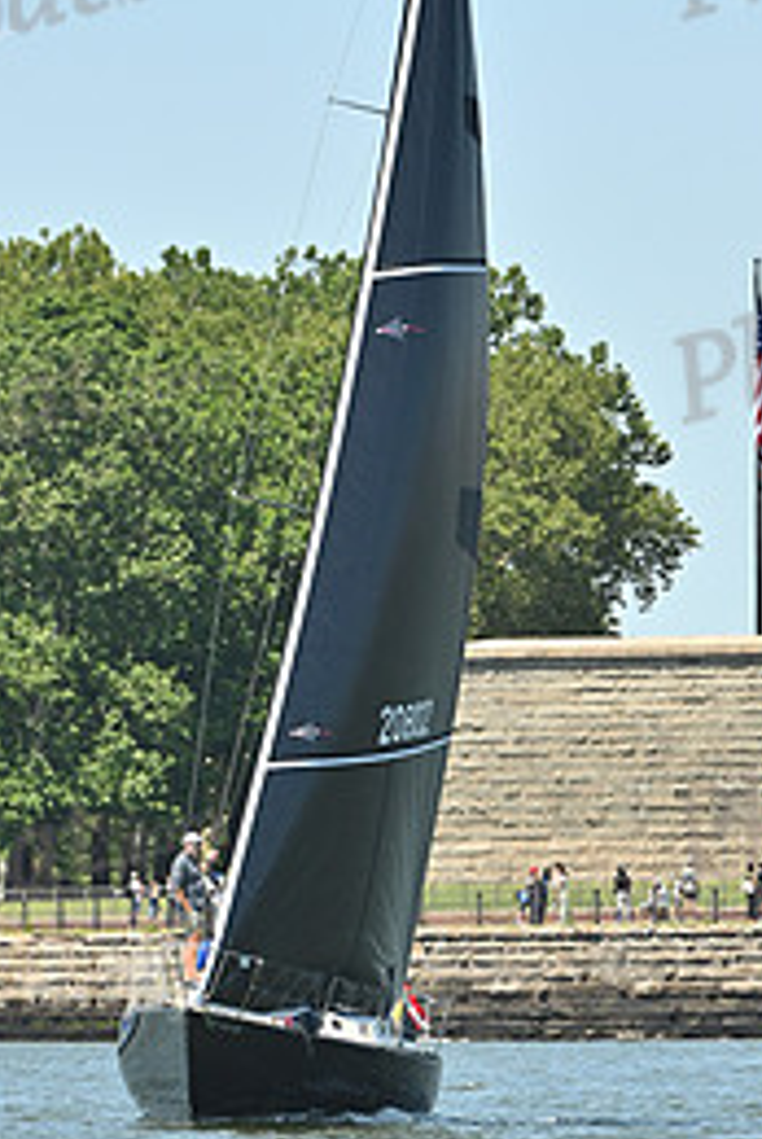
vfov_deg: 4.6
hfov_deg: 3.1
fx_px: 14122
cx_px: 449
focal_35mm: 446
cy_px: 600
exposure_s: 1/1600
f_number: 7.1
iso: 320
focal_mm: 200
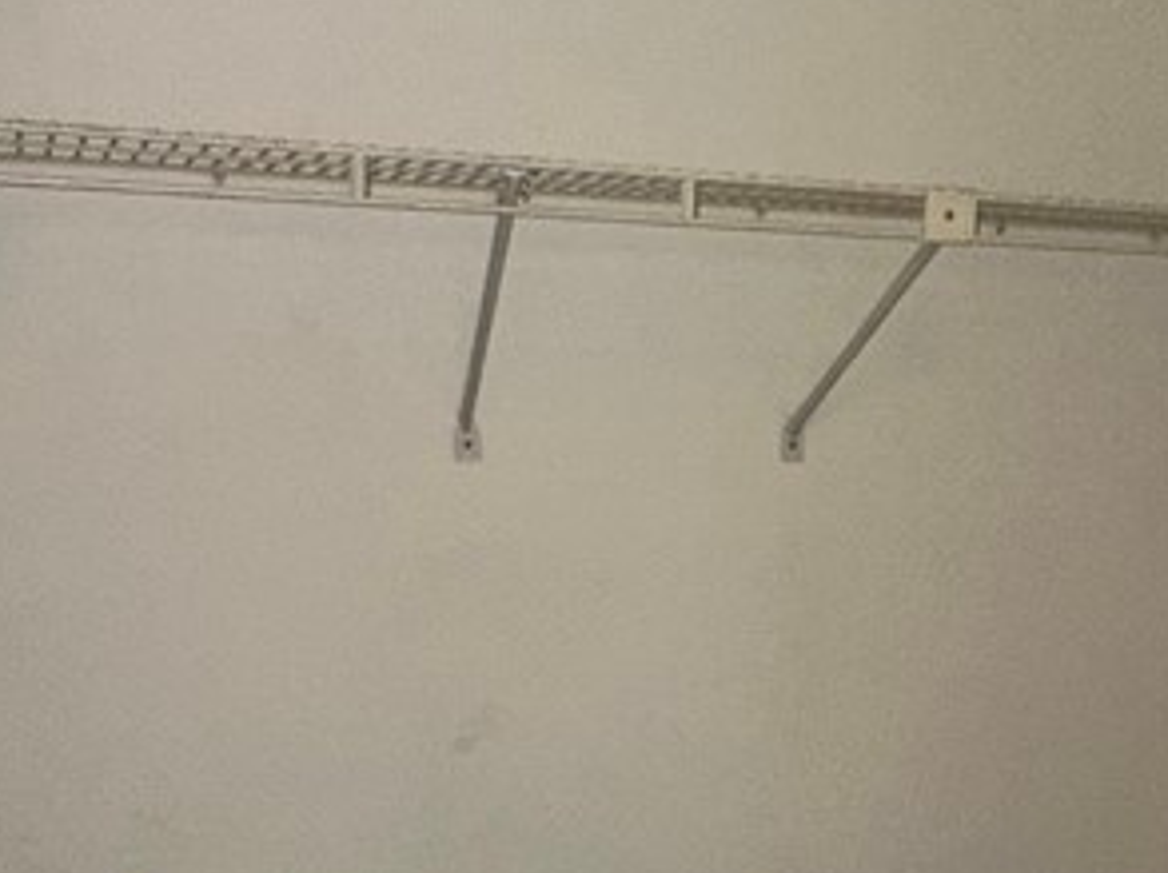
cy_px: 550
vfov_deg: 29.5
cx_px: 741
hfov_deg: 38.7
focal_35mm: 49
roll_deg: -1.1
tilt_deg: -6.9
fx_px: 1651
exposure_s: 1/60
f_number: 2.2
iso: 125
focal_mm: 2.22
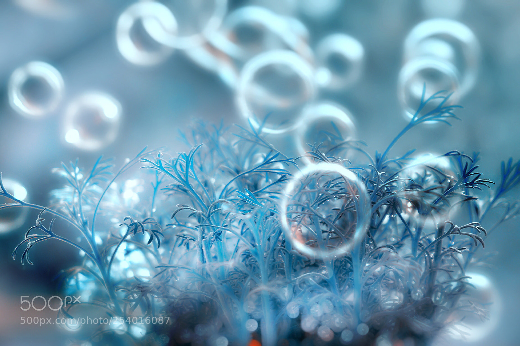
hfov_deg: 33.4
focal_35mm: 60
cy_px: 173
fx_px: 866
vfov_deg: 22.6
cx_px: 260
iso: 100
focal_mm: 40
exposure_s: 1/80
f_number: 3
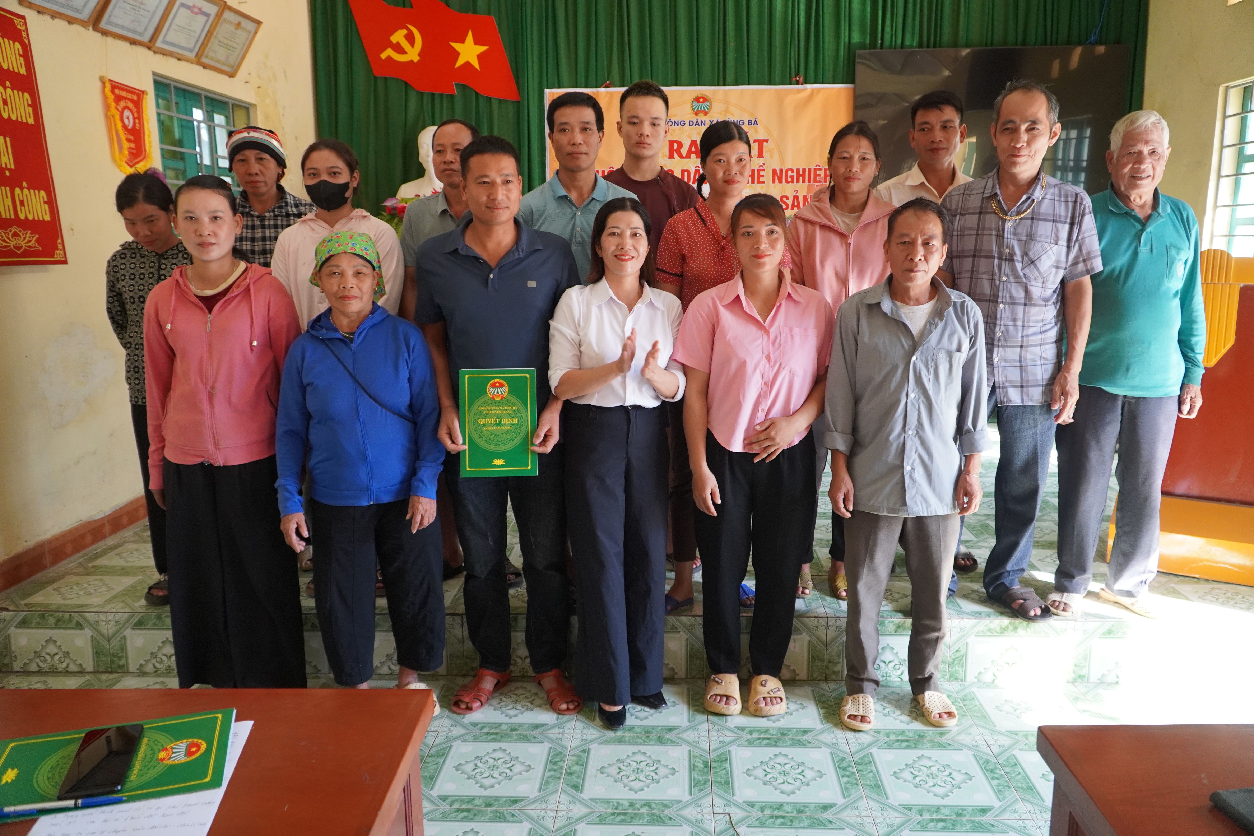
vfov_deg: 47.9
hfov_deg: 67.4
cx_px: 627
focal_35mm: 27
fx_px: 940
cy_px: 418
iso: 1250
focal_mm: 18
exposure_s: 1/160
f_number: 4
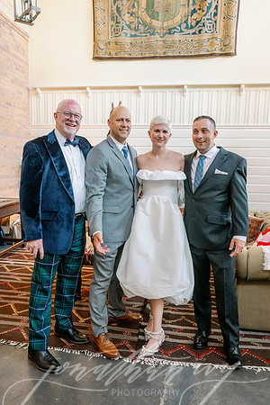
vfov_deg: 66.4
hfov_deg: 47.2
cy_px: 202
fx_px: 309
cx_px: 135
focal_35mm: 28
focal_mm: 27.5
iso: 2500
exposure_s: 1/250
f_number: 3.5
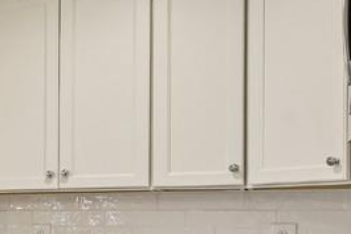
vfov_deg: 17.6
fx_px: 741
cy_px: 223
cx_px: -367
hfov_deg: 17.7
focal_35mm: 76
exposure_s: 1/15
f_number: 8
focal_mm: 14
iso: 180
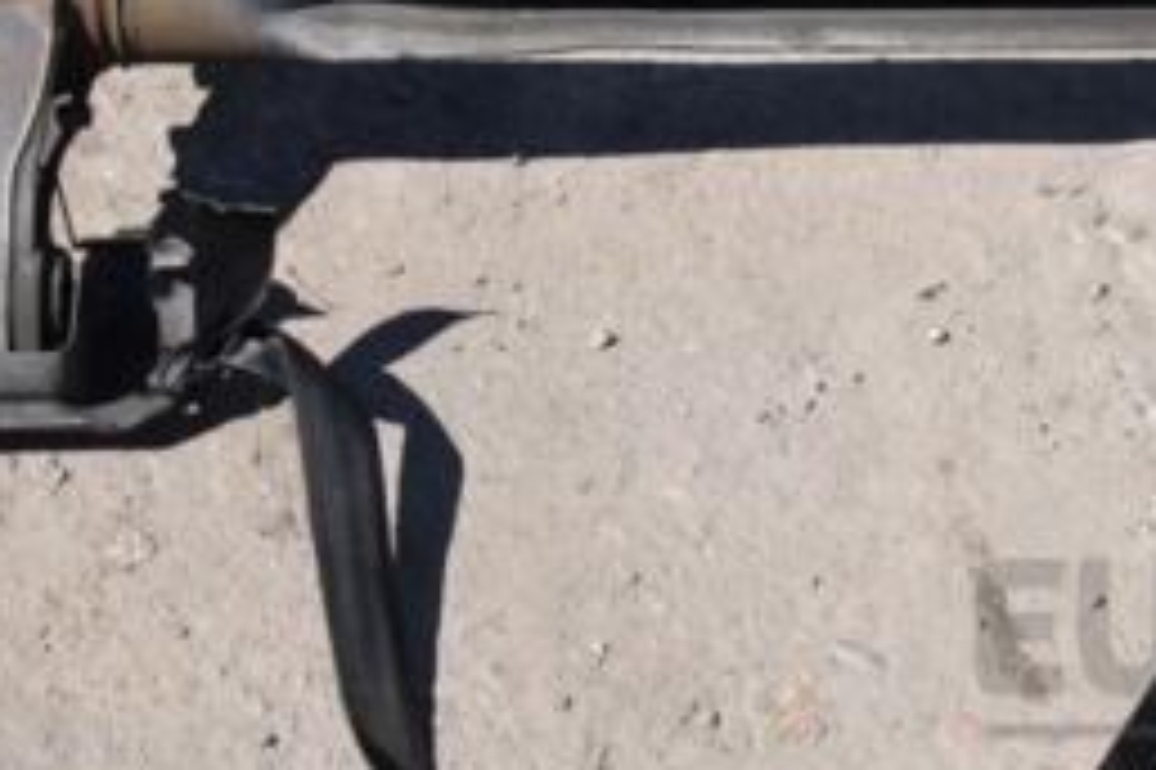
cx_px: 891
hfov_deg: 22.2
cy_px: 27
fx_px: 2920
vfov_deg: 14.8
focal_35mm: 91
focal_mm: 26
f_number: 13
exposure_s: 1/640
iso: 800
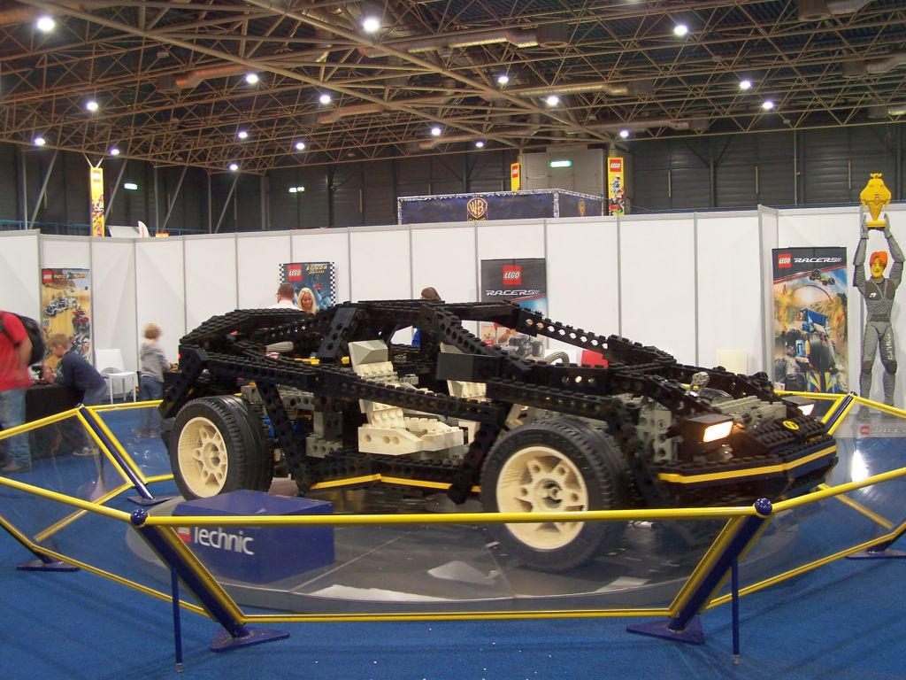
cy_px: 340
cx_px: 453
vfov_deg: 36.0
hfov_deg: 46.8
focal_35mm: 40
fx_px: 1047
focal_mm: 6.7
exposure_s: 1/2
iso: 80
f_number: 2.8
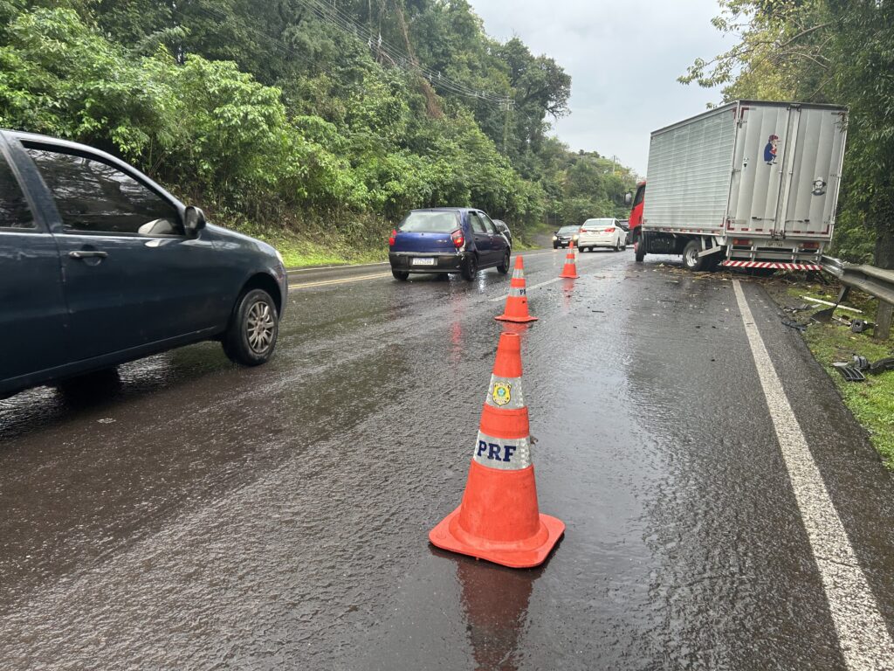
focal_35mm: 26
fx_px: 671
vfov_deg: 53.1
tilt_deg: -7.3
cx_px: 447
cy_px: 336
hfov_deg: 67.3
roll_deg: -0.4
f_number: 1.5
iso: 50
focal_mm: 5.7
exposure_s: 1/121
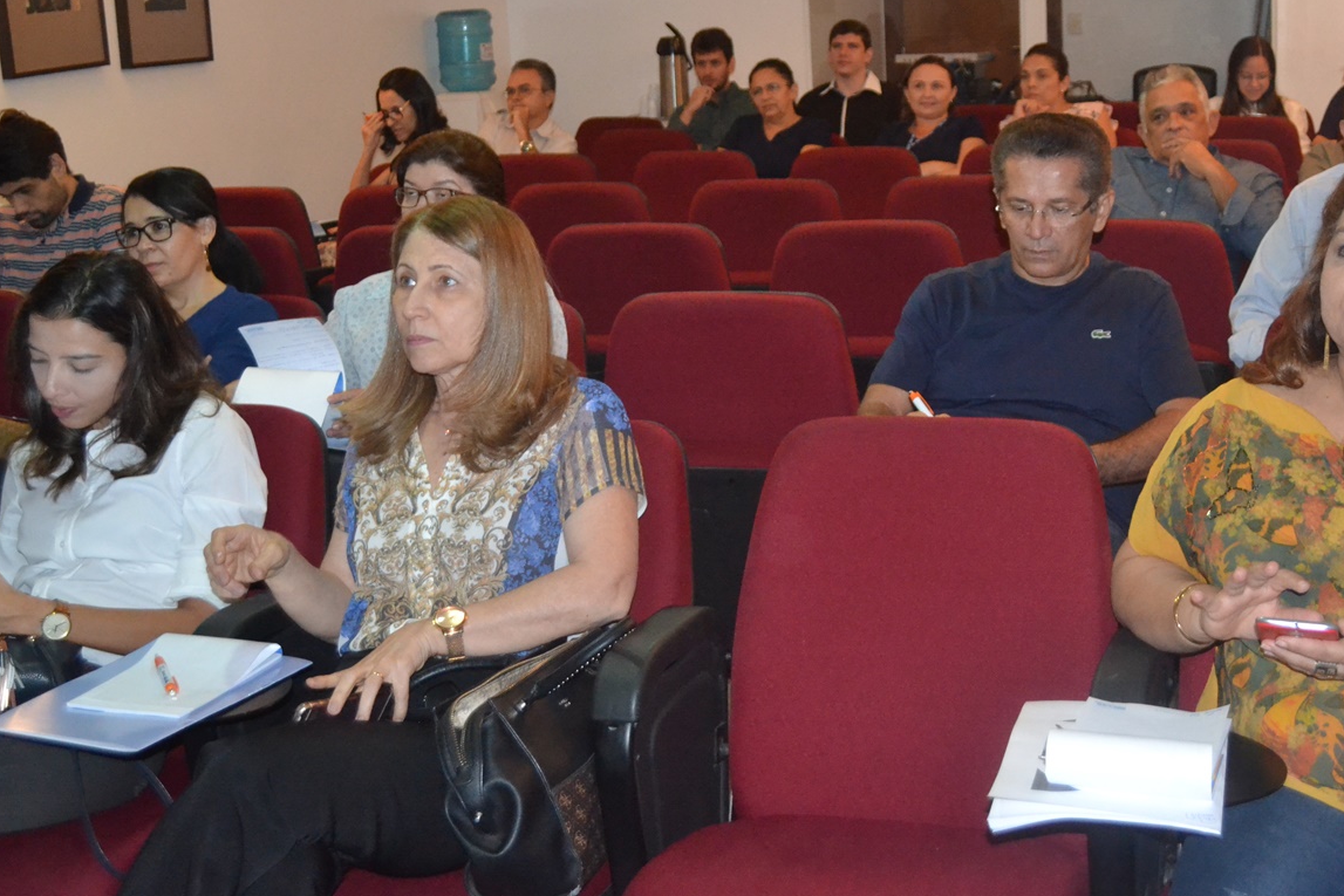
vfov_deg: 26.4
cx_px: 809
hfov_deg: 38.7
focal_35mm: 51
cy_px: 328
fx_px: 1904
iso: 3200
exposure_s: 1/60
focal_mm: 26
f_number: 4.2
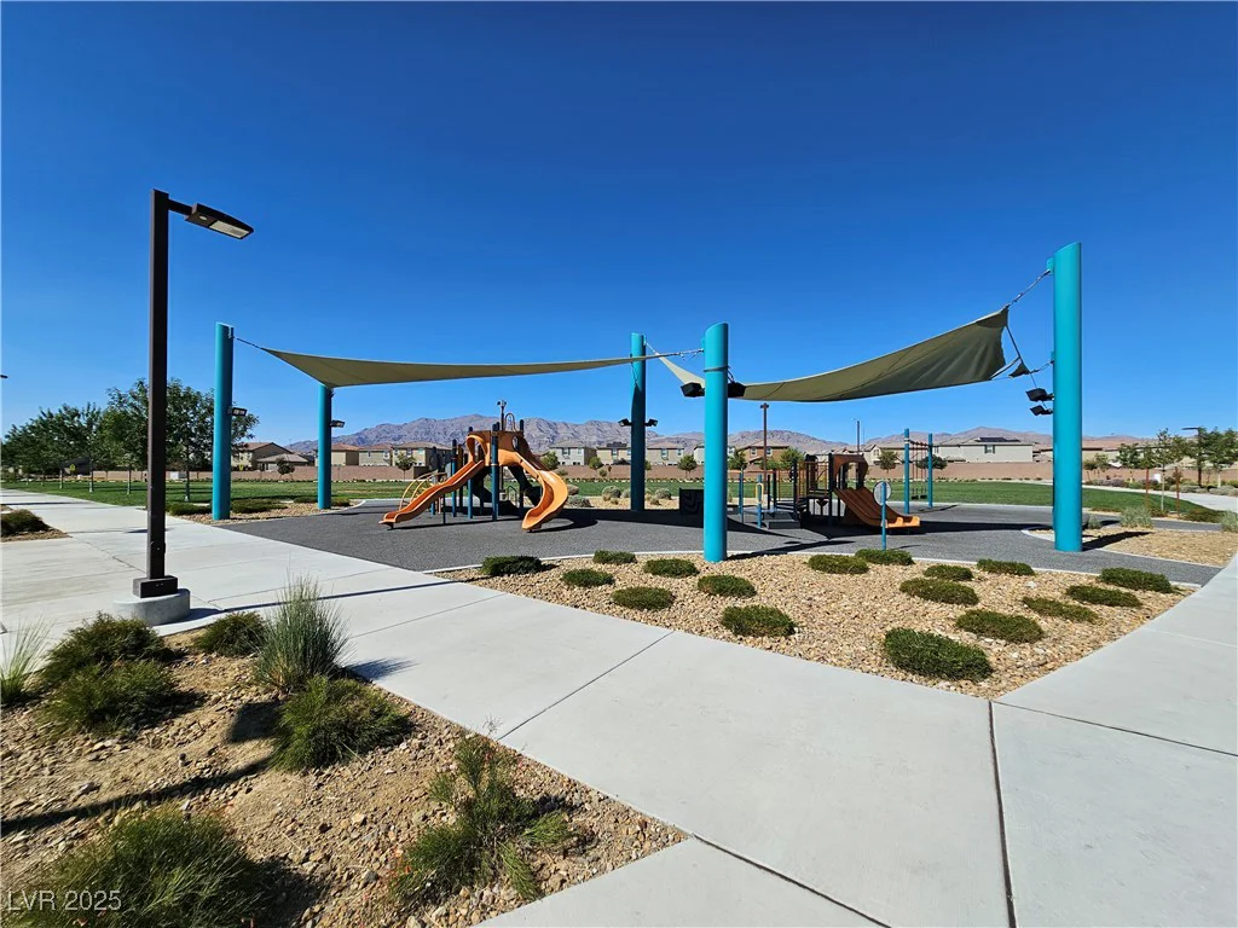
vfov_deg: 89.9
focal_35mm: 13
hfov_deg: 106.2
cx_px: 619
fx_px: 465
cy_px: 464
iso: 50
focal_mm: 2.2
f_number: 2.2
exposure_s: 1/4604
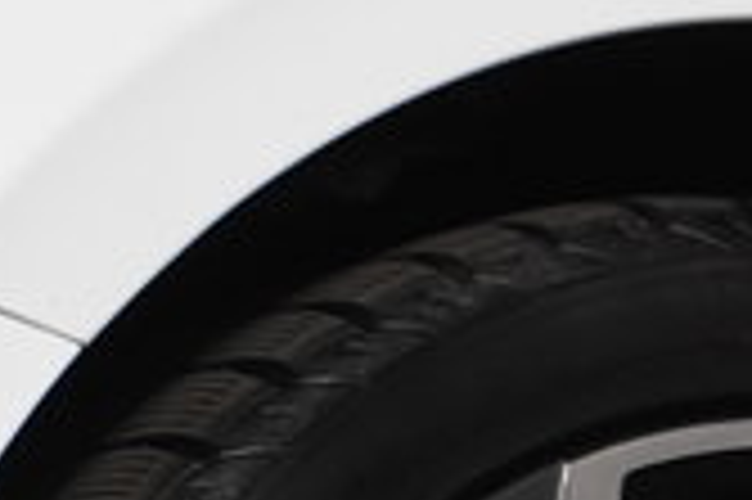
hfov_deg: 5.2
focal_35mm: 391
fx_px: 8159
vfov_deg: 3.4
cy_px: 1556
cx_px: -536
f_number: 5.6
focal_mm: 34
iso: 1600
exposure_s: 1/125
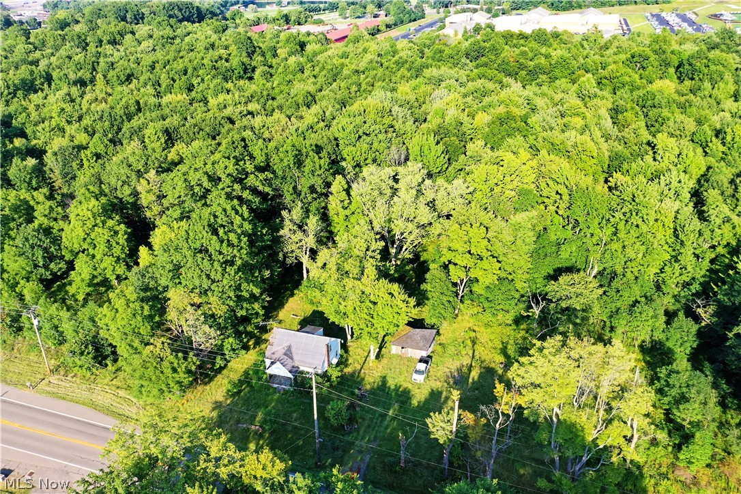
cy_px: 247
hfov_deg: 65.5
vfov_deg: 46.4
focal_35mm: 28
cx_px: 370
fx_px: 576
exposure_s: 1/200
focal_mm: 10.26
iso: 100
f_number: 5
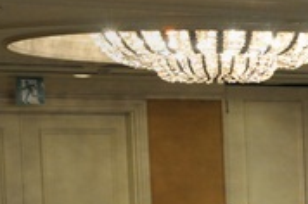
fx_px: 1298
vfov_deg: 8.9
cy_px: 237
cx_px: 689
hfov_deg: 11.6
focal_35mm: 152
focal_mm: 18
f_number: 5.6
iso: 400
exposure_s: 1/30
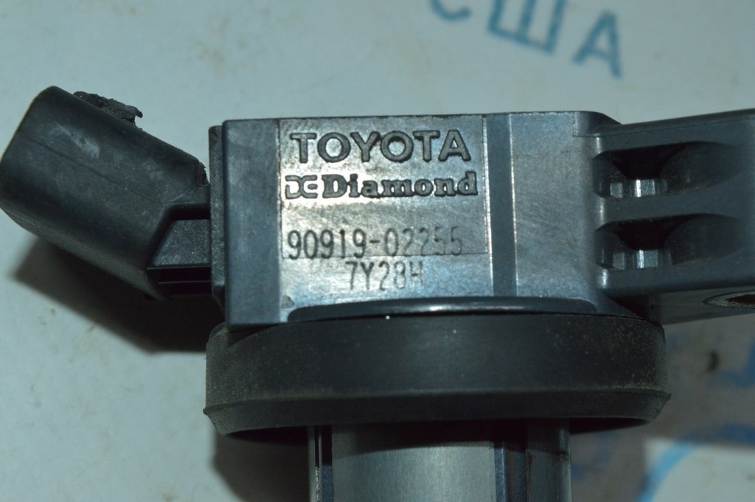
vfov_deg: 16.5
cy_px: 251
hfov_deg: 24.6
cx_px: 378
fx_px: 1729
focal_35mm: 82
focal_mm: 55
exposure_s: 1/200
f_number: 16
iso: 2000
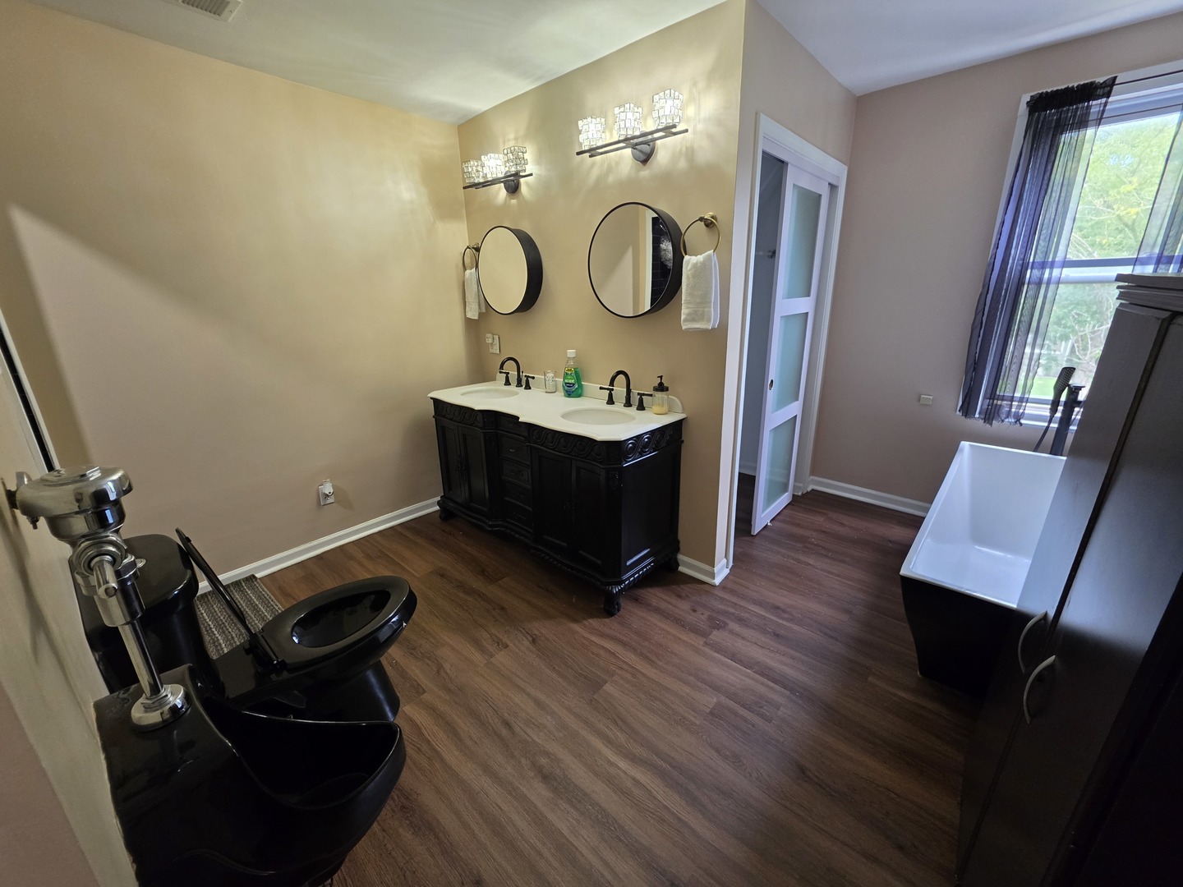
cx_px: 592
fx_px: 444
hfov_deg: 106.2
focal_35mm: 13
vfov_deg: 89.9
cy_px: 444
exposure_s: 1/60
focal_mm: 2.2
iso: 160
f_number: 1.9
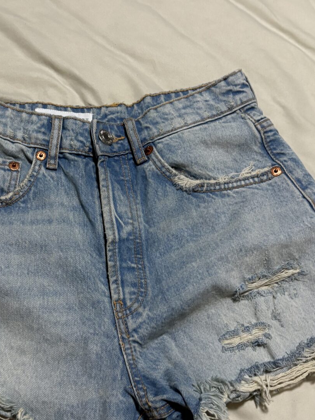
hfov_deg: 29.3
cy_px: 228
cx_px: 88
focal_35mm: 49
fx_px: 595
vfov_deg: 38.9
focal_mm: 5.96
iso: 320
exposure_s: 1/60
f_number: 1.6
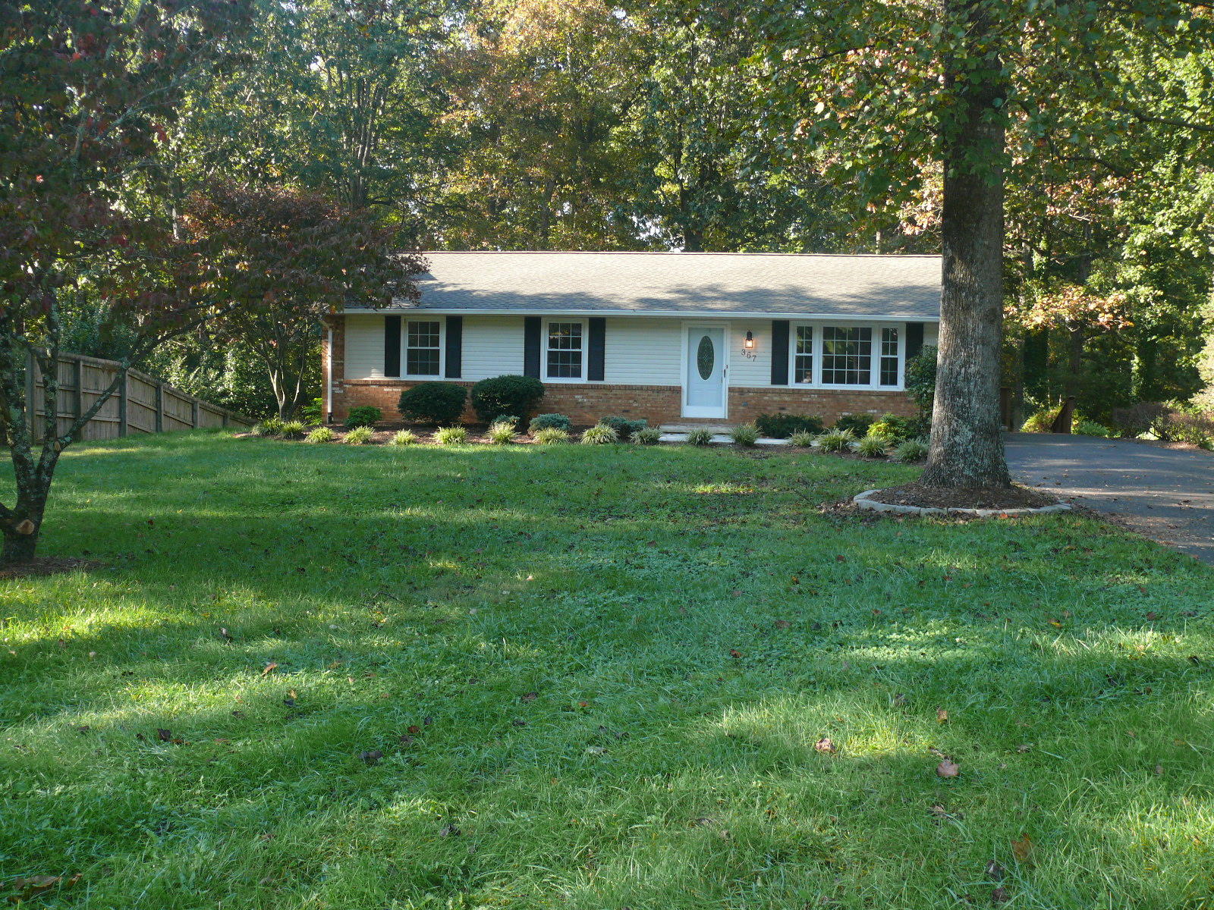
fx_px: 1227
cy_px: 455
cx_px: 607
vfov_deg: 40.7
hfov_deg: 52.6
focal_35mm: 35
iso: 100
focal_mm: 7.4
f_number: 2.8
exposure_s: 1/125
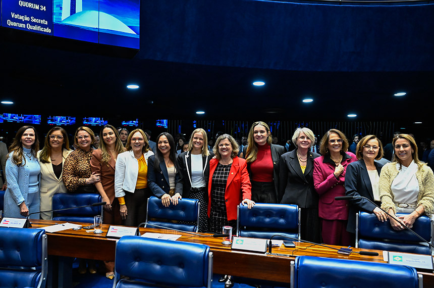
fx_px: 367
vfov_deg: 42.8
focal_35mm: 30
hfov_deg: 61.2
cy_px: 144
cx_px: 217
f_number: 4.5
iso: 6400
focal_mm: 30.5
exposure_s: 1/160
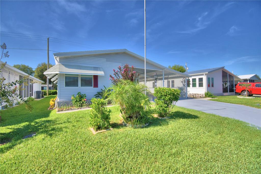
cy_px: 87
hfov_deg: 100.4
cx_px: 130
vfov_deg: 77.3
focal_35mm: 15
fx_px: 109
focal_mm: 10
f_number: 4.5
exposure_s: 1/1250
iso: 100
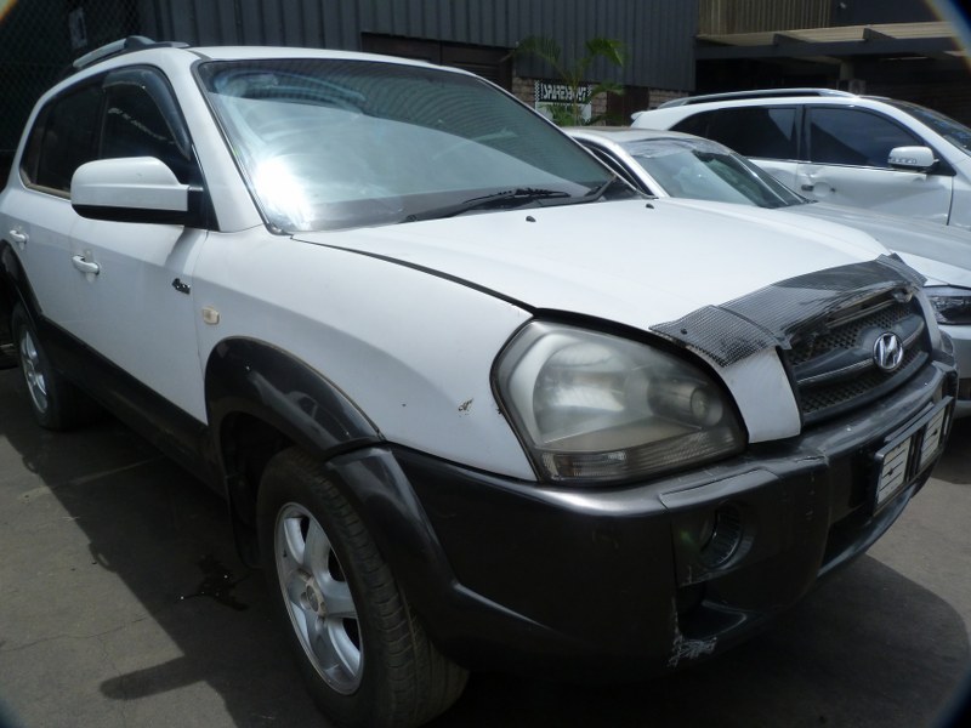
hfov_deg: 69.4
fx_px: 701
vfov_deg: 54.9
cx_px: 486
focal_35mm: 25
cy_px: 364
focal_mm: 4.5
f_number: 5.6
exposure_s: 1/400
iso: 125
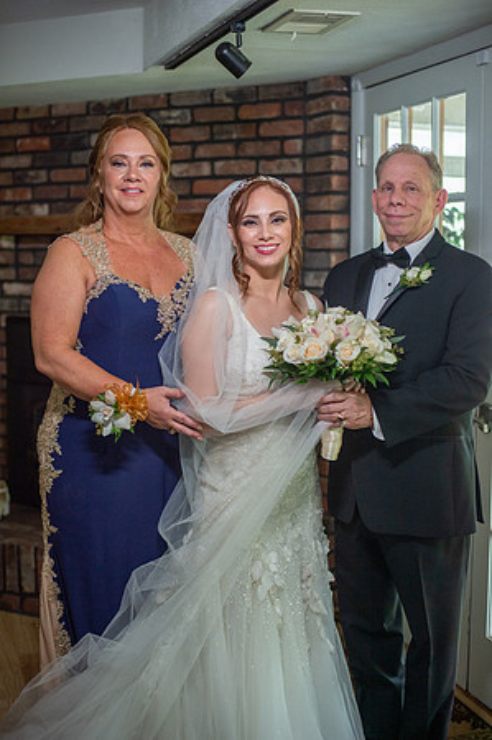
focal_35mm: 50
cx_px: 246
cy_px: 370
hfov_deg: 26.9
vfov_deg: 39.6
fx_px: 1027
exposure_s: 1/400
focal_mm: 50
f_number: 2.5
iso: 1000
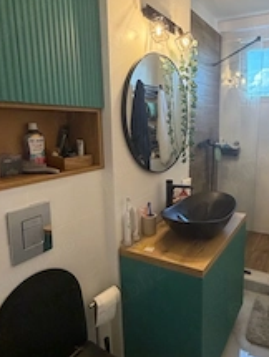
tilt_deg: -9.6
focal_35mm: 26
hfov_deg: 52.0
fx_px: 269
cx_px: 184
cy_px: 168
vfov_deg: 67.2
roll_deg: -0.9
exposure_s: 1/50
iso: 200
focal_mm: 2.22
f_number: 2.2
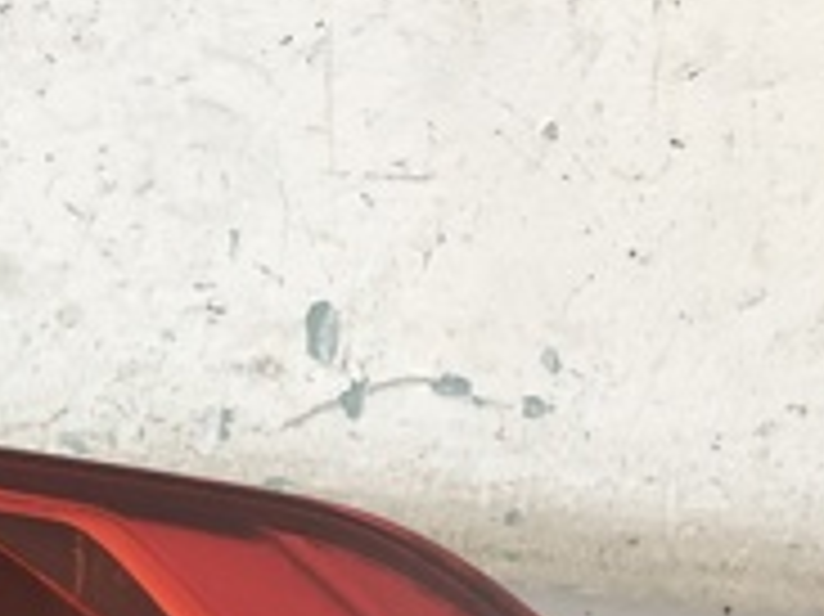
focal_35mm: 98
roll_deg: +8.5
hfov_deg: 17.9
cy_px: 1043
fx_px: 2331
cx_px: -405
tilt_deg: -38.9
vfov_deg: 13.7
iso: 40
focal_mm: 4
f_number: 1.8
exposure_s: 1/25
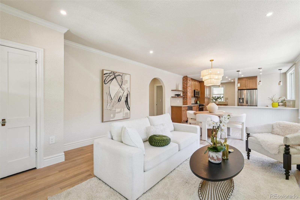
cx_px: 150
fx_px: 125
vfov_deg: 77.3
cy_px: 100
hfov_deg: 100.4
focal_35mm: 15
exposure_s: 1/20
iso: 800
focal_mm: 10
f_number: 8
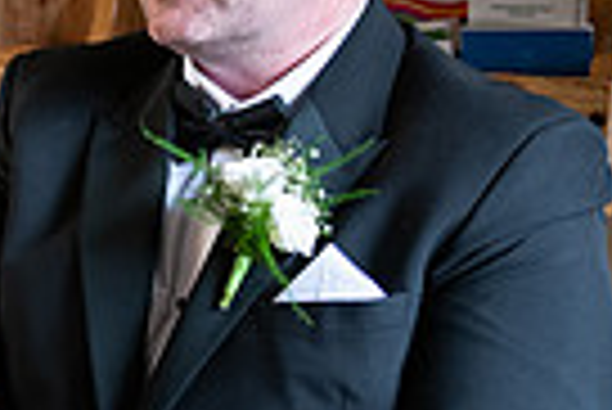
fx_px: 2246
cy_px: 241
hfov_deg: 13.7
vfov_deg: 10.4
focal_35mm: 132
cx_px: -526
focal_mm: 31
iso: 800
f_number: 3.5
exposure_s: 1/160
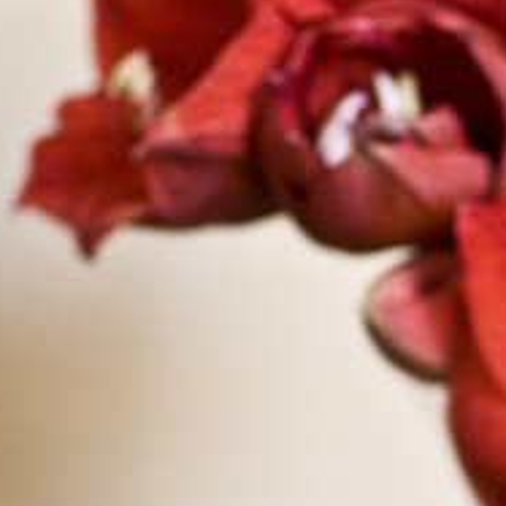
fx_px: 3156
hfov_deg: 9.1
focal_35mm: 191
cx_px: 418
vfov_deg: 9.1
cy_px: 541
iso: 800
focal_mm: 35
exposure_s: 1/100
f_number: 1.8
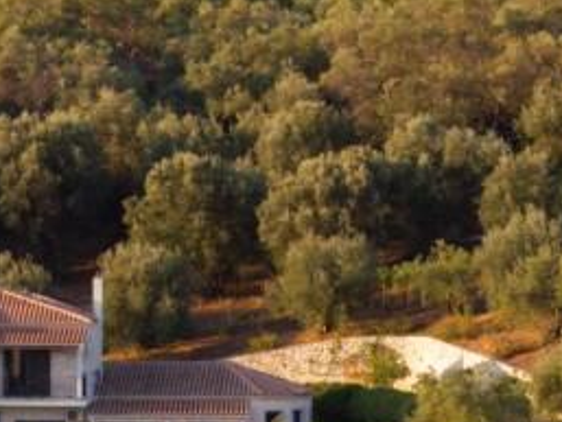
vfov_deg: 7.1
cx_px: 131
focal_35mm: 209
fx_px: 3395
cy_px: 343
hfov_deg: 9.4
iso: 100
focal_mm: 19.35
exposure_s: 1/1000
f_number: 2.8
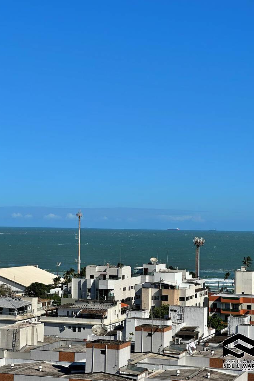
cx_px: 134
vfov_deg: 25.1
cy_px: 192
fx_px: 857
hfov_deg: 16.9
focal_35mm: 81
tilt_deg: +2.6
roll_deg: -1.7
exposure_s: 1/1449
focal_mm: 9
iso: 32
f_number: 2.8
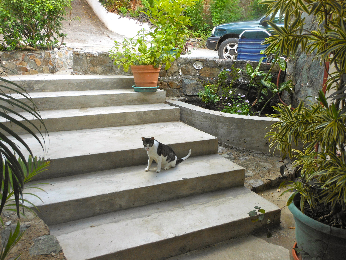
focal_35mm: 28
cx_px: 173
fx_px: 280
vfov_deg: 49.7
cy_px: 130
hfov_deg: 63.4
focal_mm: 5
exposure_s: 1/100
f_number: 3.7
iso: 80
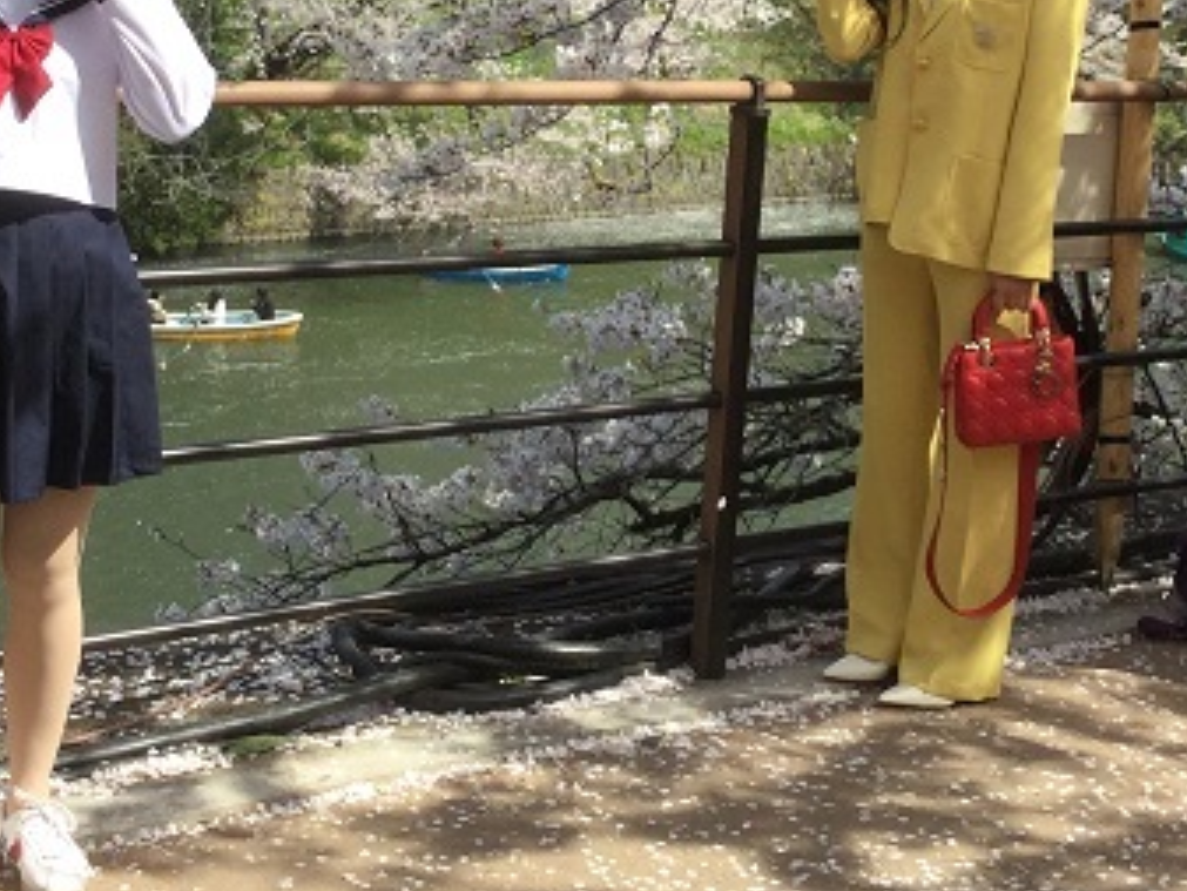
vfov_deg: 19.4
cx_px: 666
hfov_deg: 26.0
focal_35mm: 75
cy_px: 151
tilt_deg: -10.9
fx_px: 2573
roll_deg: -2.7
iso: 25
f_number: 2.4
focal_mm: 3.3
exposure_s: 1/783
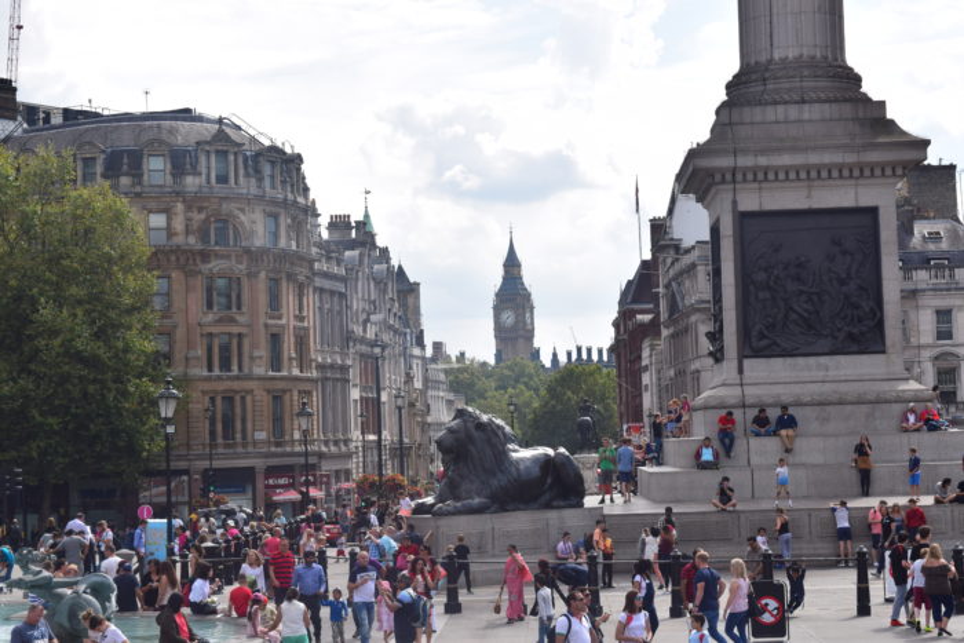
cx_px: 482
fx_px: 2209
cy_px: 322
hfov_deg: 24.6
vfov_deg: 16.6
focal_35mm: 82
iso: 250
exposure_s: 1/500
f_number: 11
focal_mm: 55
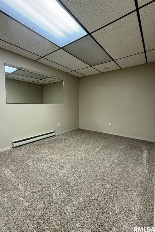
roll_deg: +3.8
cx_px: 68
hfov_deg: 77.0
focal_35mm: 15
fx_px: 97
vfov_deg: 100.4
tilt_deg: -5.7
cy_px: 115
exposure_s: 1/60
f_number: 2.2
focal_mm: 2.22
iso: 250
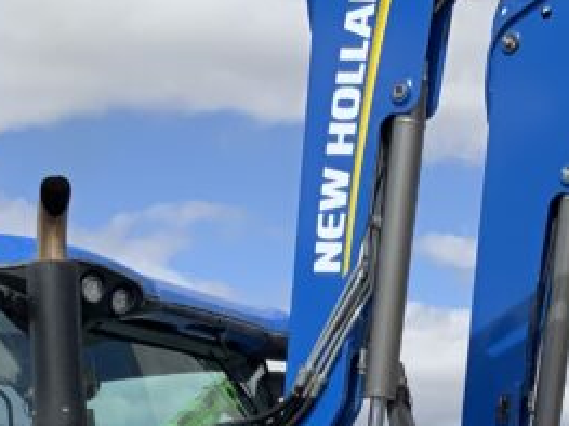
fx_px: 1857
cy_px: 720
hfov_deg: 17.4
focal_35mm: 113
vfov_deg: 12.2
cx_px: 350
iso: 16
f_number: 1.8
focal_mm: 3
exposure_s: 1/1730
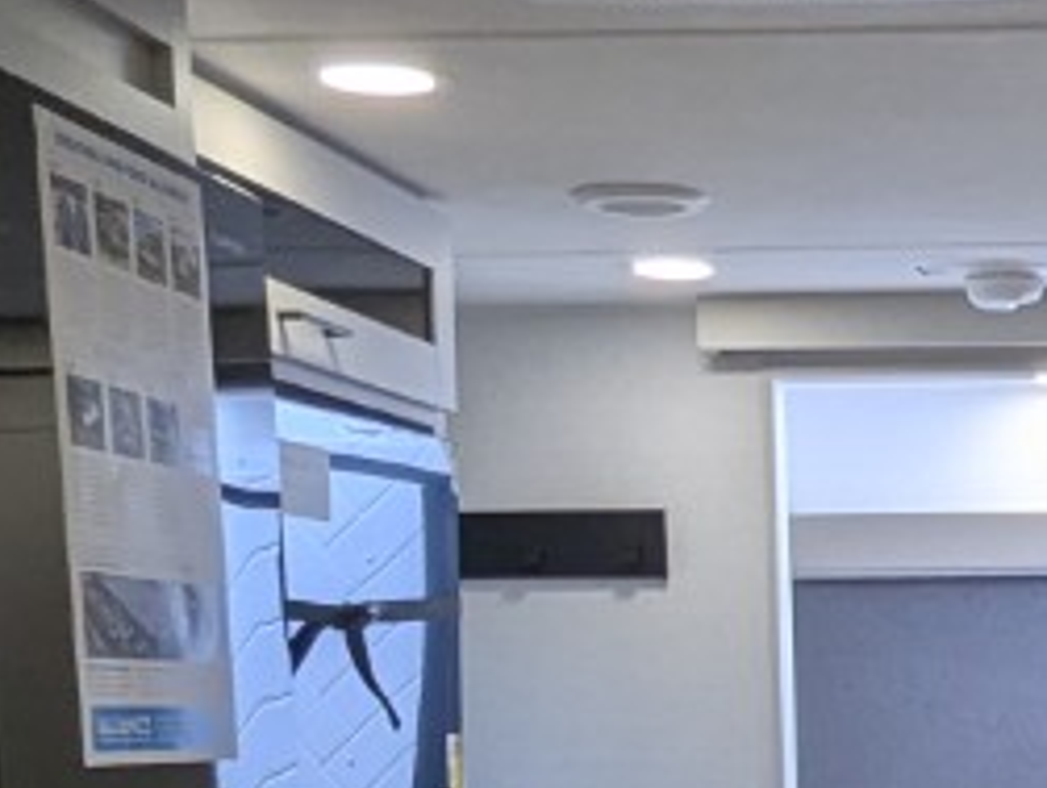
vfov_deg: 15.2
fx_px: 2696
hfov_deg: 21.1
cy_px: 1234
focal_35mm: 89
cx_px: 1103
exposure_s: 1/135
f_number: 2.2
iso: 138
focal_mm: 2.35
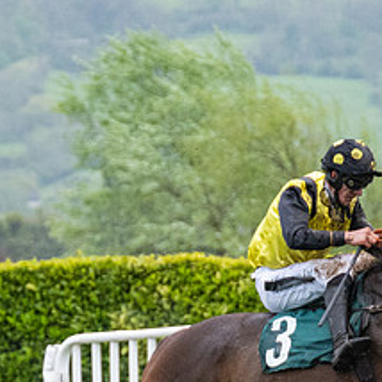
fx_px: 6642
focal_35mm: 532
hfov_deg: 3.3
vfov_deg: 3.3
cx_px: 428
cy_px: 398
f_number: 4
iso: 1000
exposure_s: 1/1250
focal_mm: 115
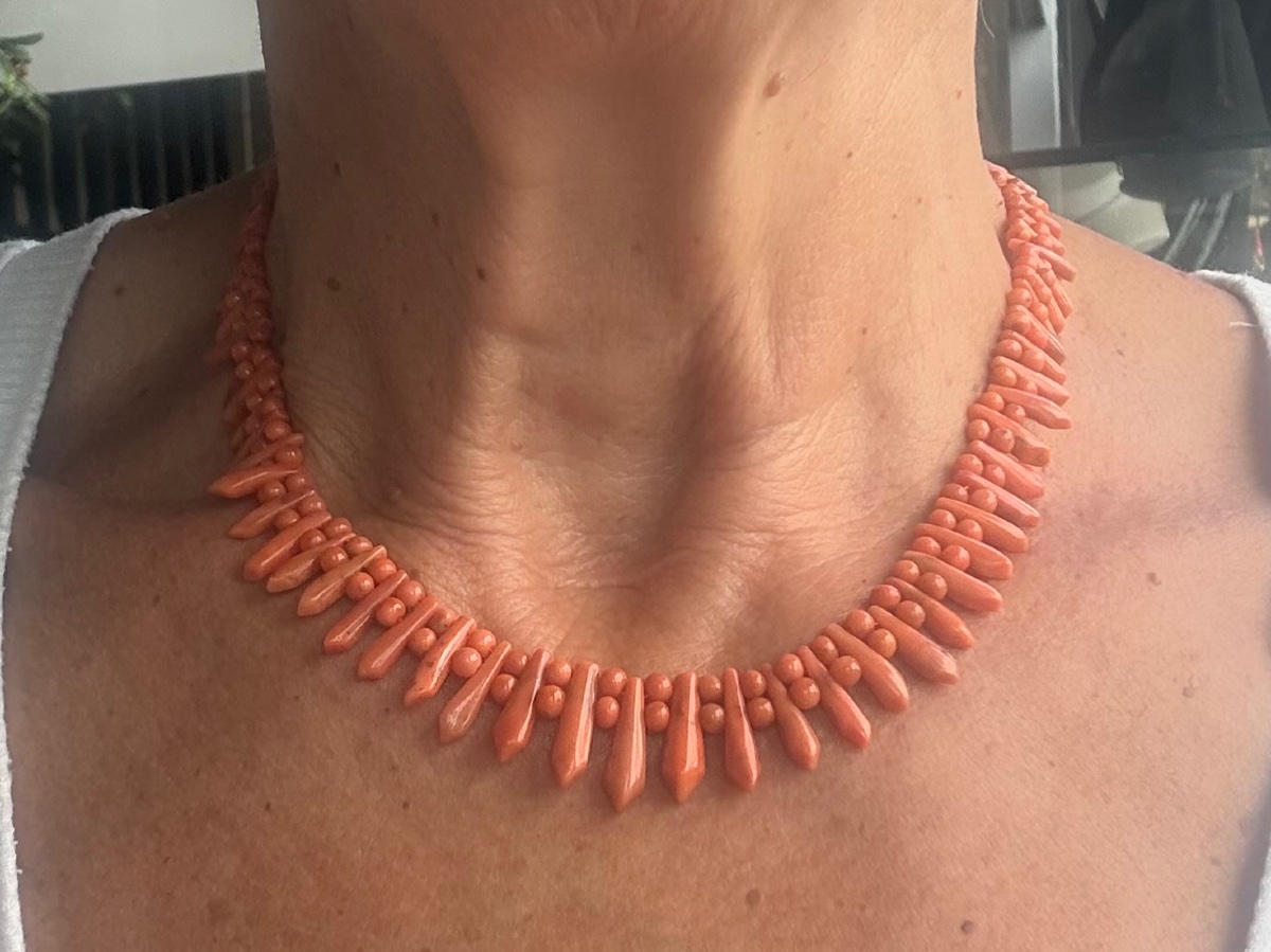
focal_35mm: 30
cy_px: 476
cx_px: 636
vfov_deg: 46.8
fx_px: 1101
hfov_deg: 60.0
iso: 50
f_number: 1.9
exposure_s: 1/100
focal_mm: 2.69
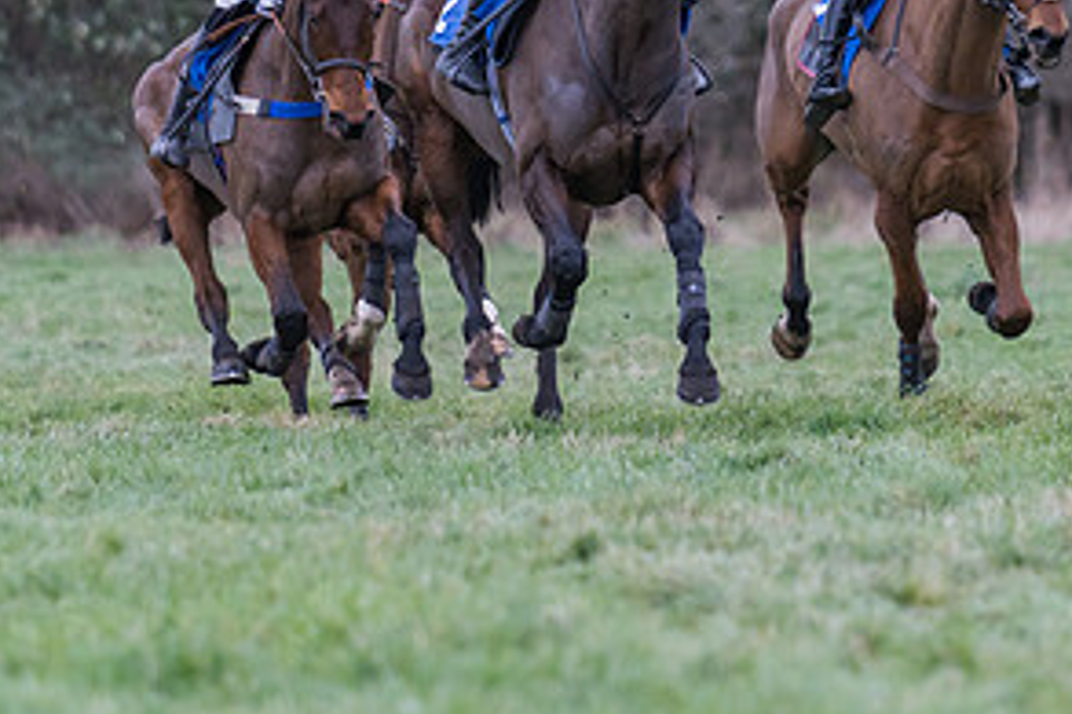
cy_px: -57
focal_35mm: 603
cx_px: 647
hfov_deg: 3.4
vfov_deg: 2.3
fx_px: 17945
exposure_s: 1/1000
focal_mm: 200
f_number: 2.8
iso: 1000
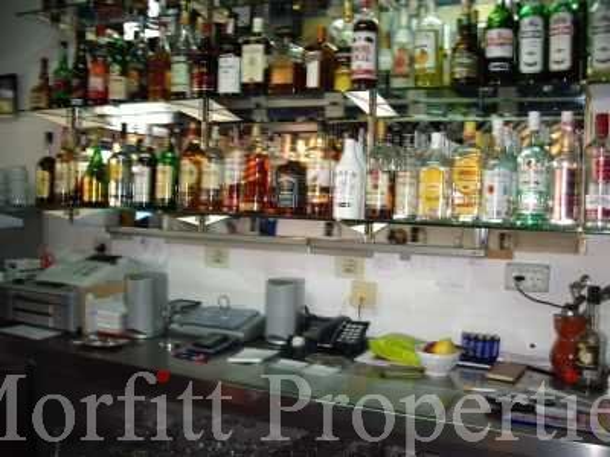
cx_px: 305
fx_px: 670
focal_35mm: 38
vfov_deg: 37.7
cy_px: 228
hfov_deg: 49.0
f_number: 2.7
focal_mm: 6.2
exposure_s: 1/40
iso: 200
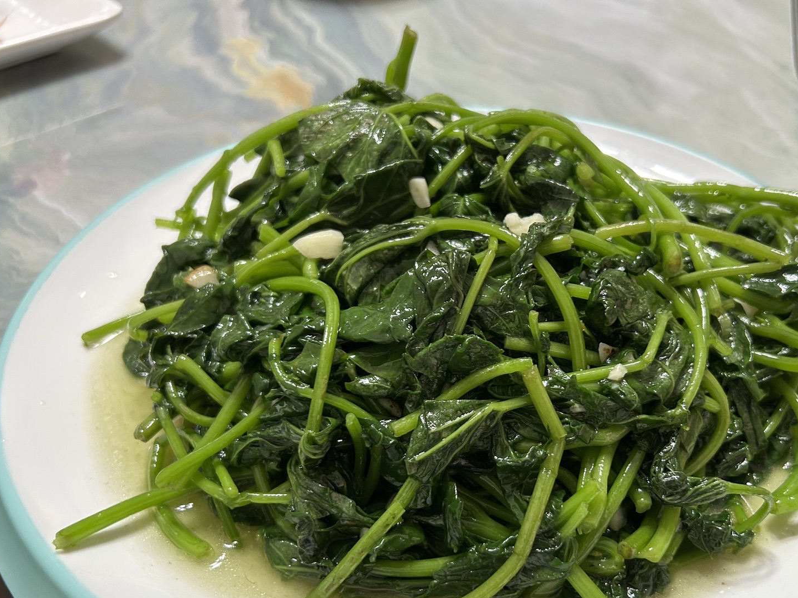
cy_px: 414
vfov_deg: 39.0
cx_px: 475
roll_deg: -0.7
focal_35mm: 36
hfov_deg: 51.1
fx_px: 830
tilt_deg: -44.2
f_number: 1.5
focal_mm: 5.7
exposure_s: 1/100
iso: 80
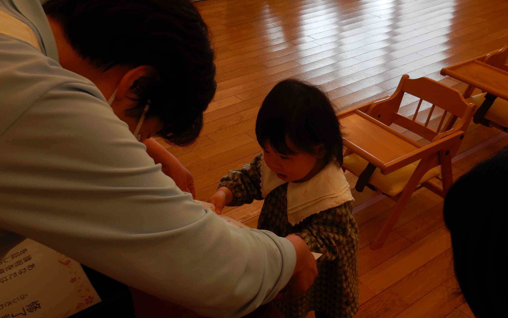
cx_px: 249
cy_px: 187
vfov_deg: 34.3
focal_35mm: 37
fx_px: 512
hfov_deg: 52.7
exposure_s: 1/200
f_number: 4.2
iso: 125
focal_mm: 6.1
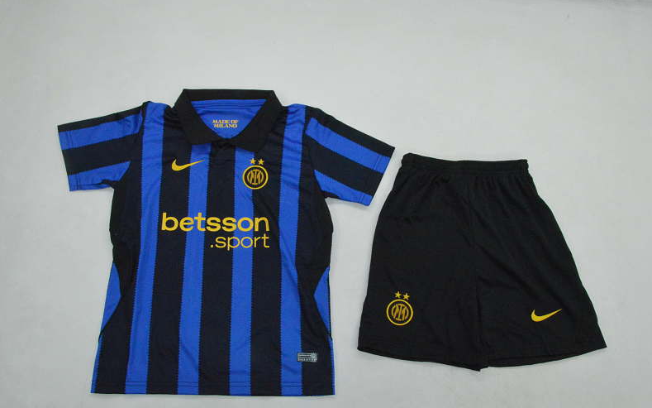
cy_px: 218
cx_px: 324
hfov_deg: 58.9
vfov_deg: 38.8
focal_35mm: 33
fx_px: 578
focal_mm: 21
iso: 6400
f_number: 25
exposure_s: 1/200
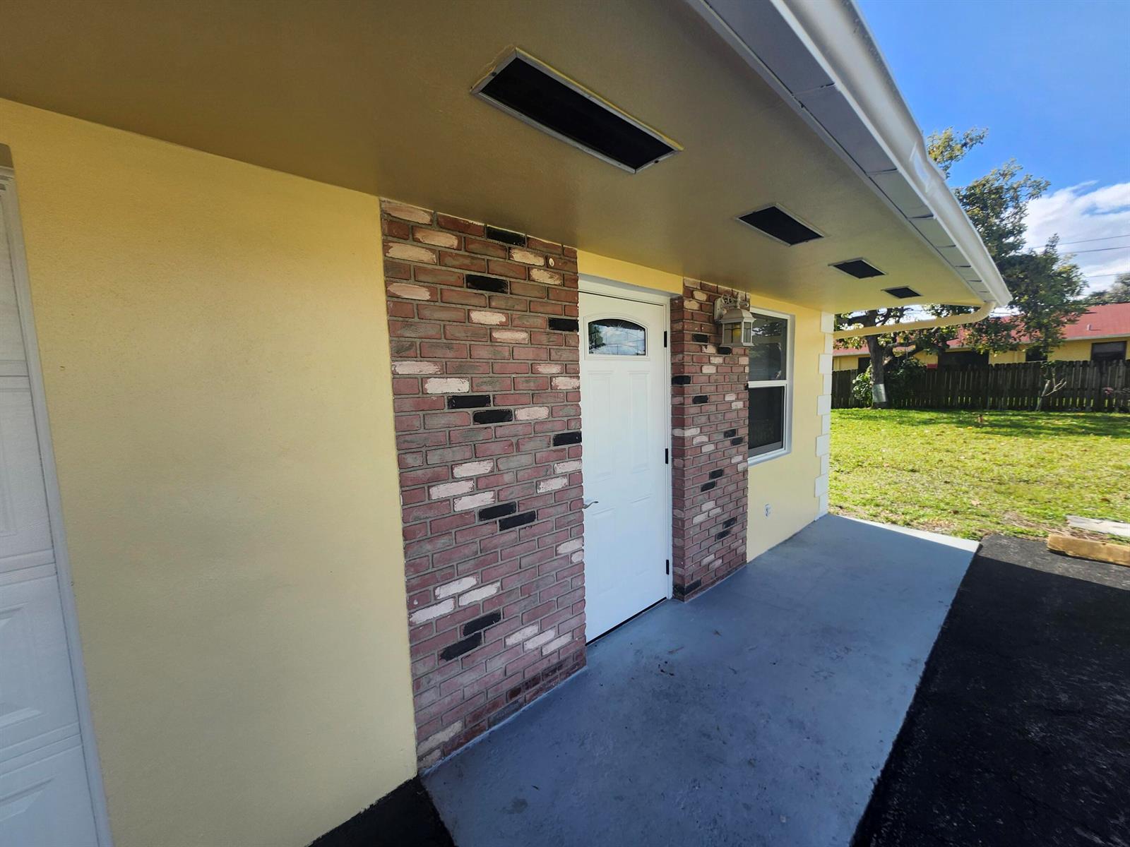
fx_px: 424
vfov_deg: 89.9
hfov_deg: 106.2
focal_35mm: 13
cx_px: 565
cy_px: 424
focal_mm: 1.74
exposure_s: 1/699
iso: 40
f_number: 2.2
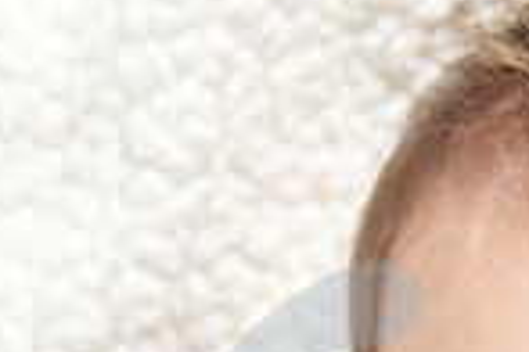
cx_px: 731
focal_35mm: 217
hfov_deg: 9.3
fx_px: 3188
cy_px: 580
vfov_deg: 6.2
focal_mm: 55
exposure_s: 1/400
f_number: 2.8
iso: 200
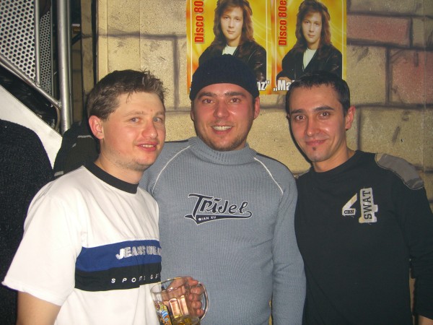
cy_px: 162
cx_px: 216
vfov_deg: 37.7
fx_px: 475
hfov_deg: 49.0
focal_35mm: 38
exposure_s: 1/60
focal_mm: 7.9
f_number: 2.8
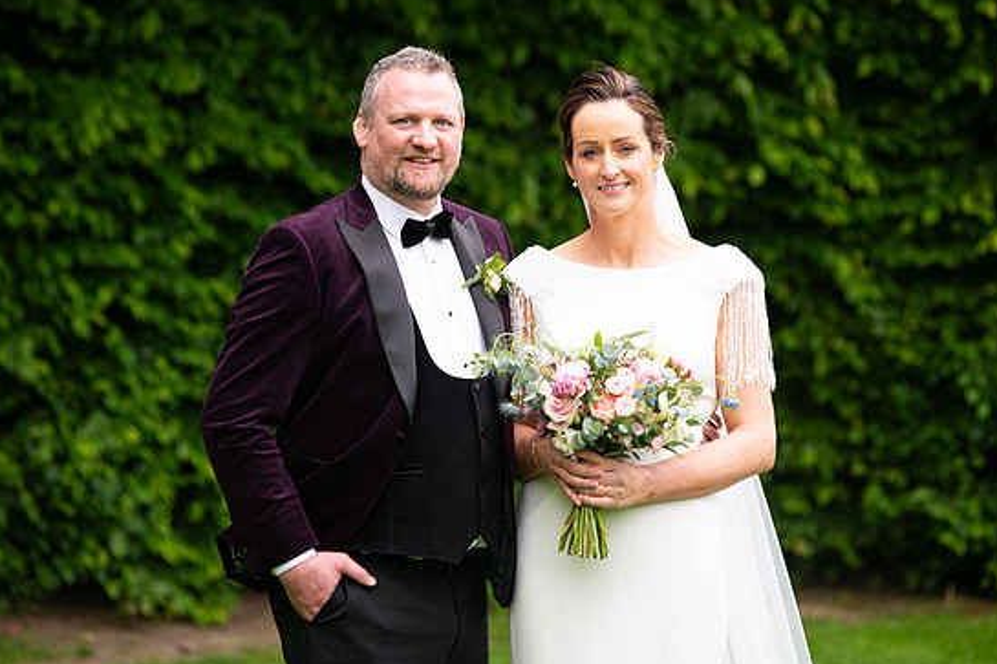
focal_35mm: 197
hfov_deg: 10.4
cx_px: 485
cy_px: 325
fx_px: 5454
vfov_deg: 7.0
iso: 250
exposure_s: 1/200
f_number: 3.5
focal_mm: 185
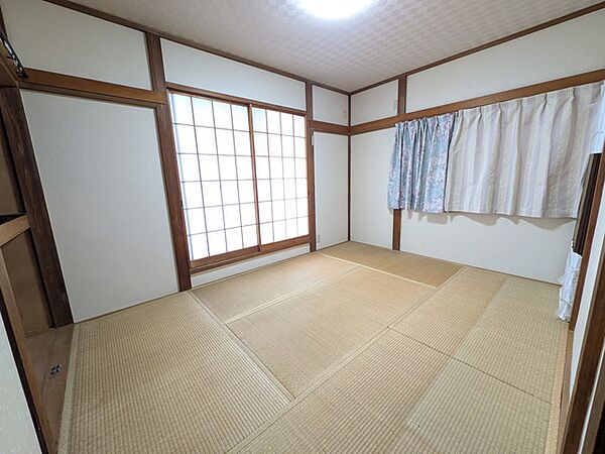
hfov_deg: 102.1
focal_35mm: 14
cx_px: 302
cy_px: 227
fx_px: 245
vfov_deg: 85.7
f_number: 2.2
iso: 305
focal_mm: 1.83
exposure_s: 1/50
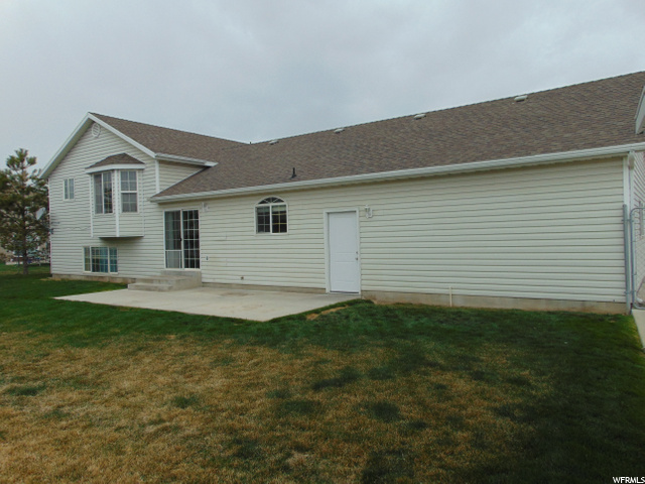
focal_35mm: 25
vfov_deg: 54.9
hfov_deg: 69.4
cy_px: 242
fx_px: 466
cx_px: 322
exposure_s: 1/200
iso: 80
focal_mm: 4.5
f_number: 7.7
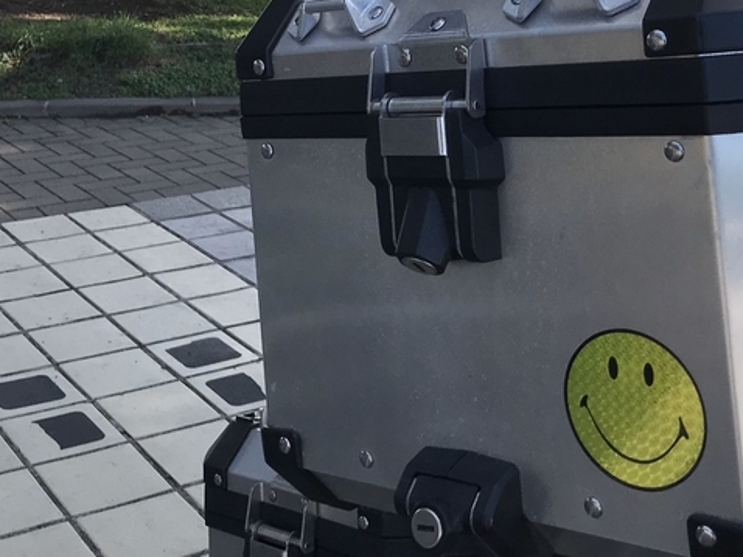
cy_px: 20
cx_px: 308
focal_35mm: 60
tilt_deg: -7.5
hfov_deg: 32.1
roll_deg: +0.3
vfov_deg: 23.5
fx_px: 1287
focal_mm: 3.99
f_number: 1.8
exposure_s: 1/1140
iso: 20
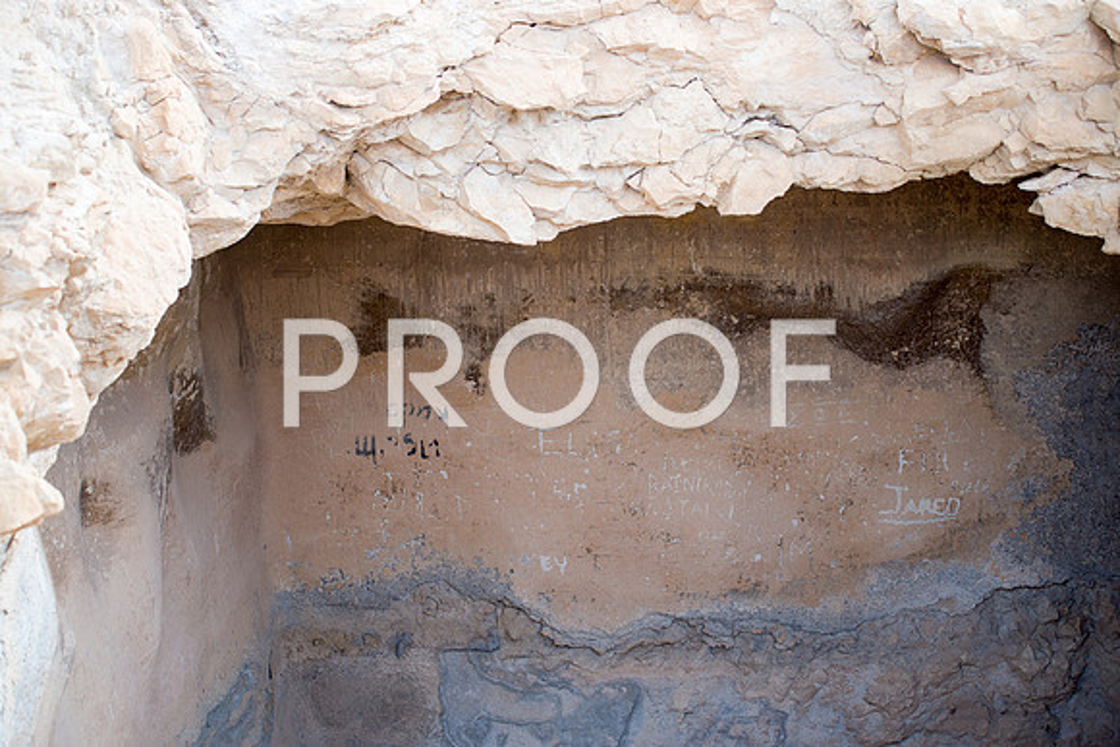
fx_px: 2178
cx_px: 560
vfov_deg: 19.5
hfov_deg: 28.8
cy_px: 374
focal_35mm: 70
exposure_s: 1/800
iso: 200
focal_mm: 70
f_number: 2.8
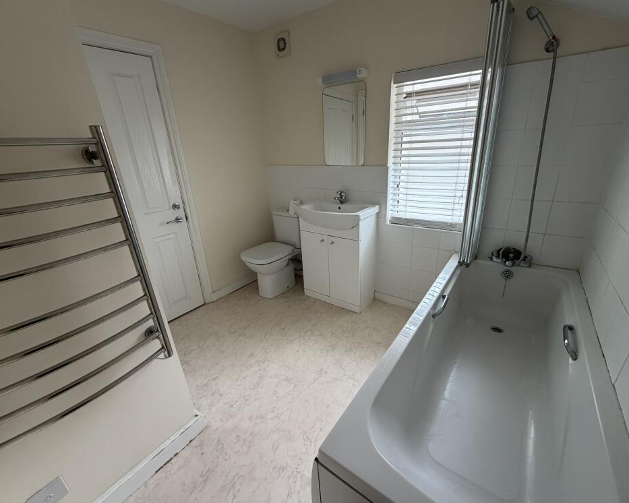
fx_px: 279
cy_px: 251
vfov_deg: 84.0
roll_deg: +3.0
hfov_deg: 96.7
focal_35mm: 15
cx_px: 330
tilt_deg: -21.3
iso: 200
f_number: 2.2
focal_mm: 2.22
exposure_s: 1/121
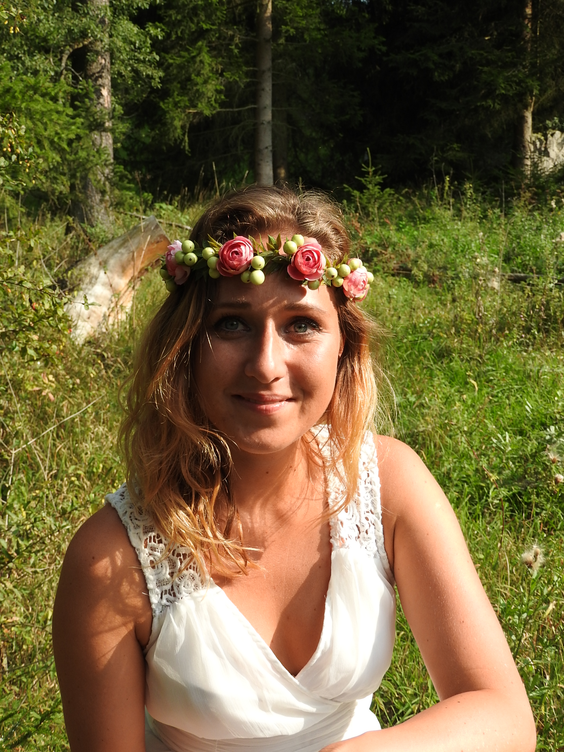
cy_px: 376
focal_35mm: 55
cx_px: 282
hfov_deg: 26.6
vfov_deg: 34.9
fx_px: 1195
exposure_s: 1/400
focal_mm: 9.9
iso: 100
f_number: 4
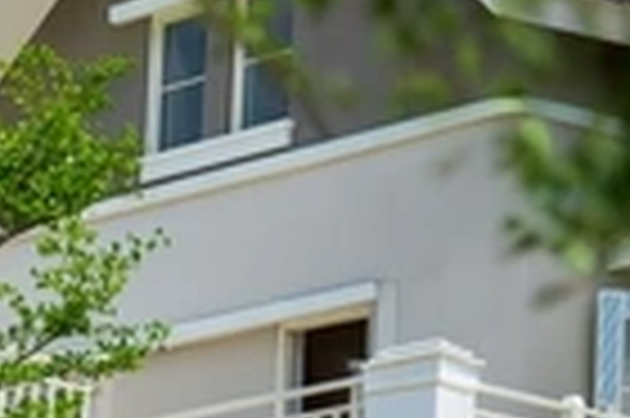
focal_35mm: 339
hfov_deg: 5.9
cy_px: 596
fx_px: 5926
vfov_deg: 4.0
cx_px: -666
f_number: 2.8
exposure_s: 1/2000
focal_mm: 74
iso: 100
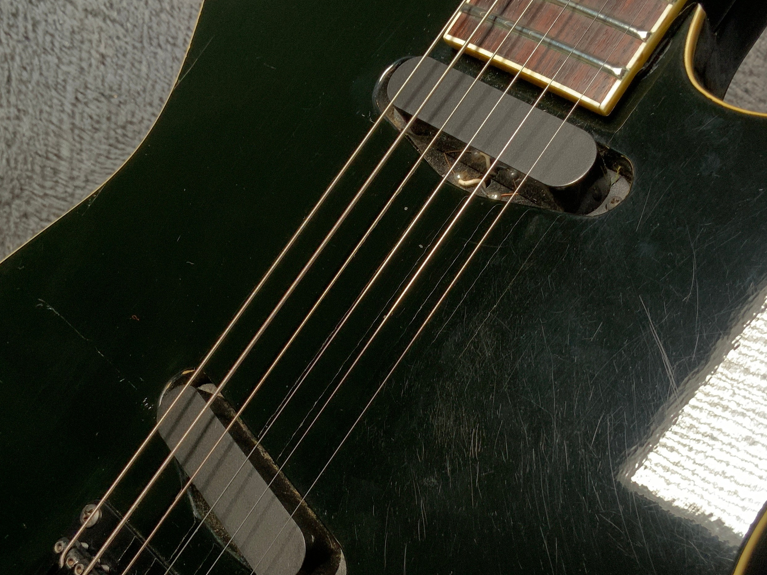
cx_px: 380
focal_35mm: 47
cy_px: 359
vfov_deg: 30.8
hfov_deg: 40.4
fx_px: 1041
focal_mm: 3
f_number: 1.8
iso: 64
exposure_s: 1/104
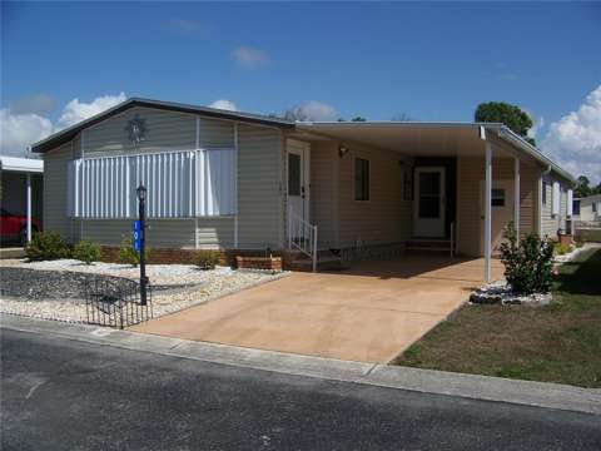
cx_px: 300
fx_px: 625
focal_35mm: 36
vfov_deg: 39.7
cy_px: 226
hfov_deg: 51.4
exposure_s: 1/1000
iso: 64
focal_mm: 5.85
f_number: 4
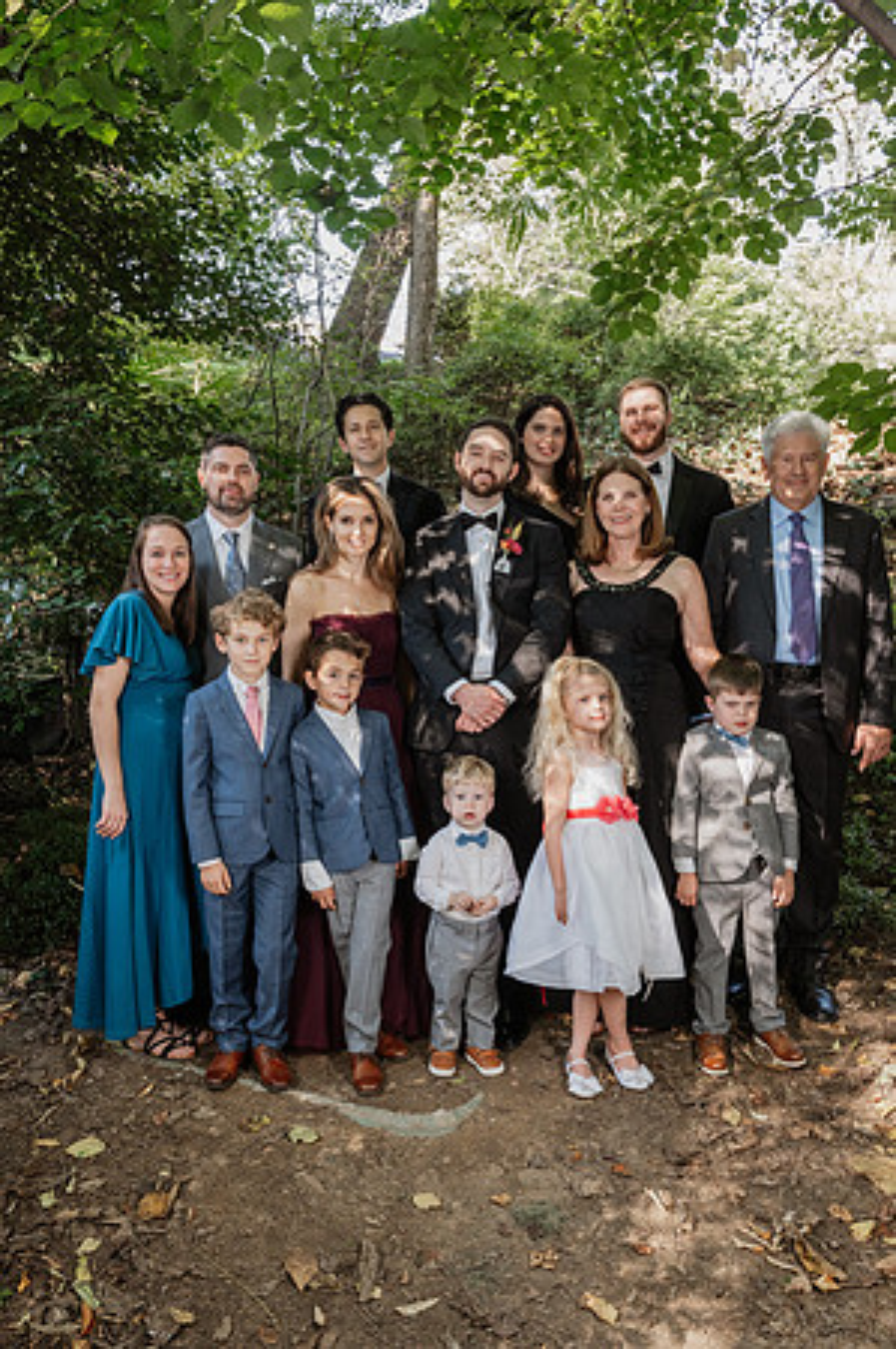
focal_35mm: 30
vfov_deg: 62.0
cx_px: 448
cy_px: 674
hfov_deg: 43.5
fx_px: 1123
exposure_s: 1/80
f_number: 9
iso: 1600
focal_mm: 30
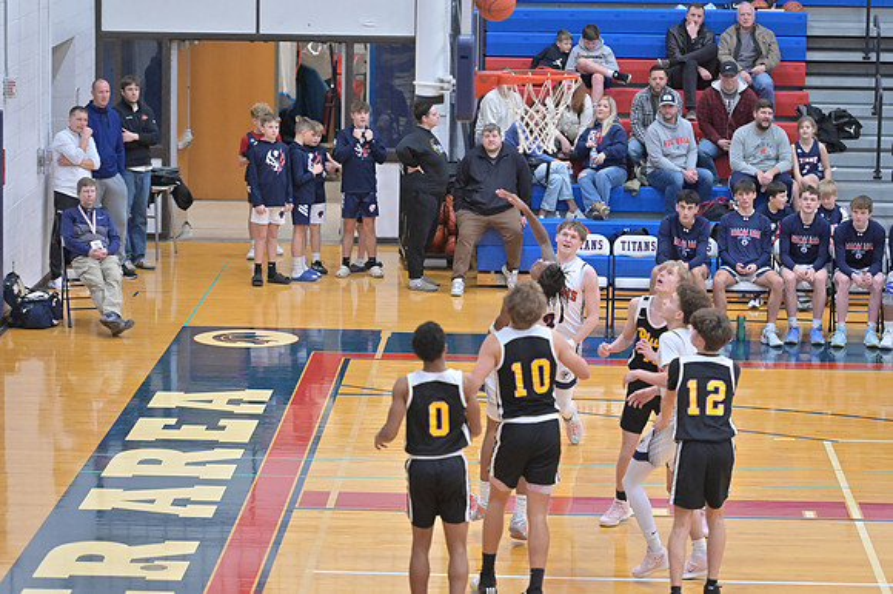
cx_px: 446
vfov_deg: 10.1
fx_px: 3347
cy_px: 297
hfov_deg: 15.2
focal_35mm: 135
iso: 7200
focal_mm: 135
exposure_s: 1/800
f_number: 4
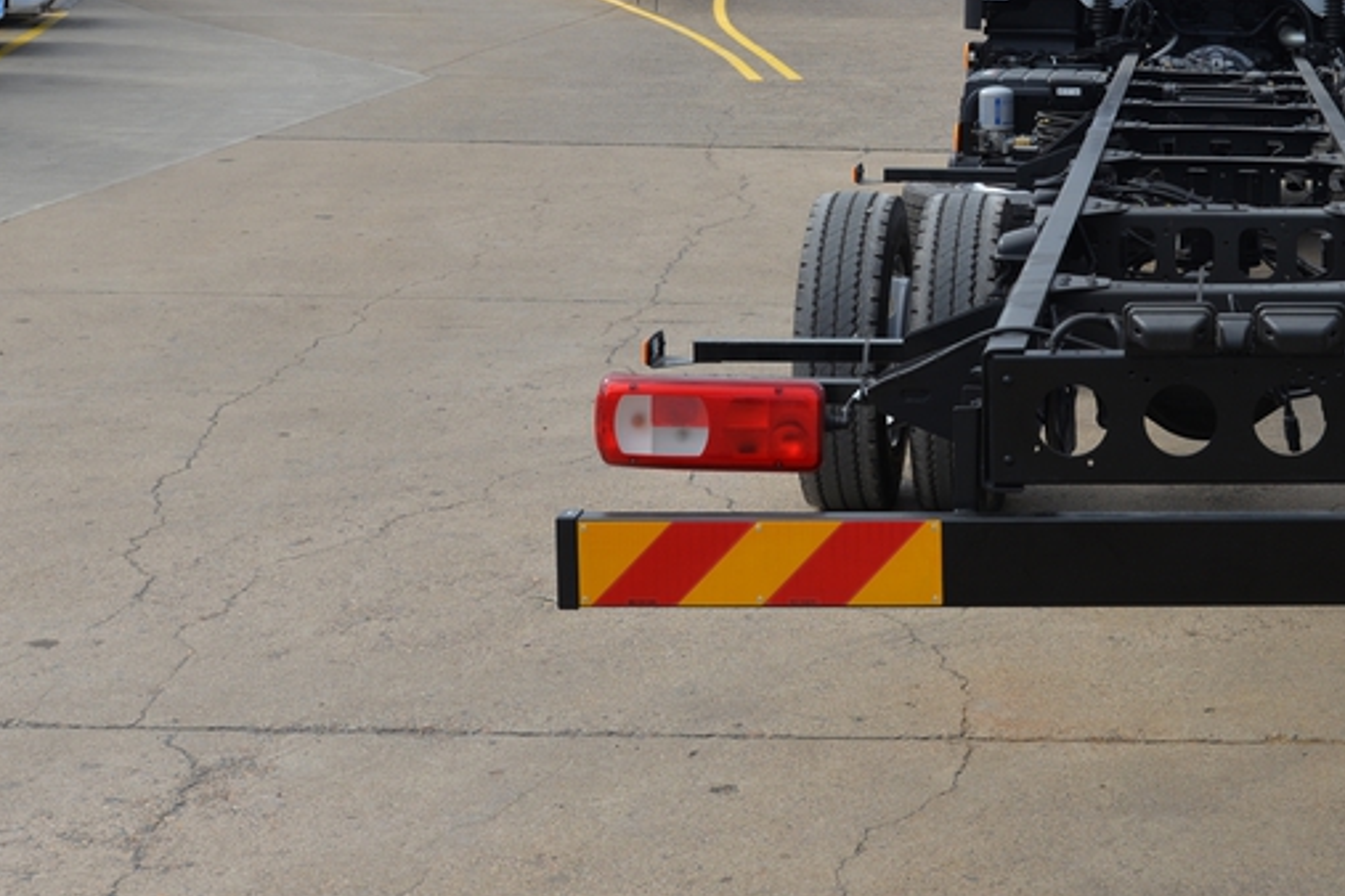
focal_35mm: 71
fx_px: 2652
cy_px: 11
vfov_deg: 18.7
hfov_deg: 27.6
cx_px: 1159
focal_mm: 35
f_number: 8
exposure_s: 1/250
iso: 110
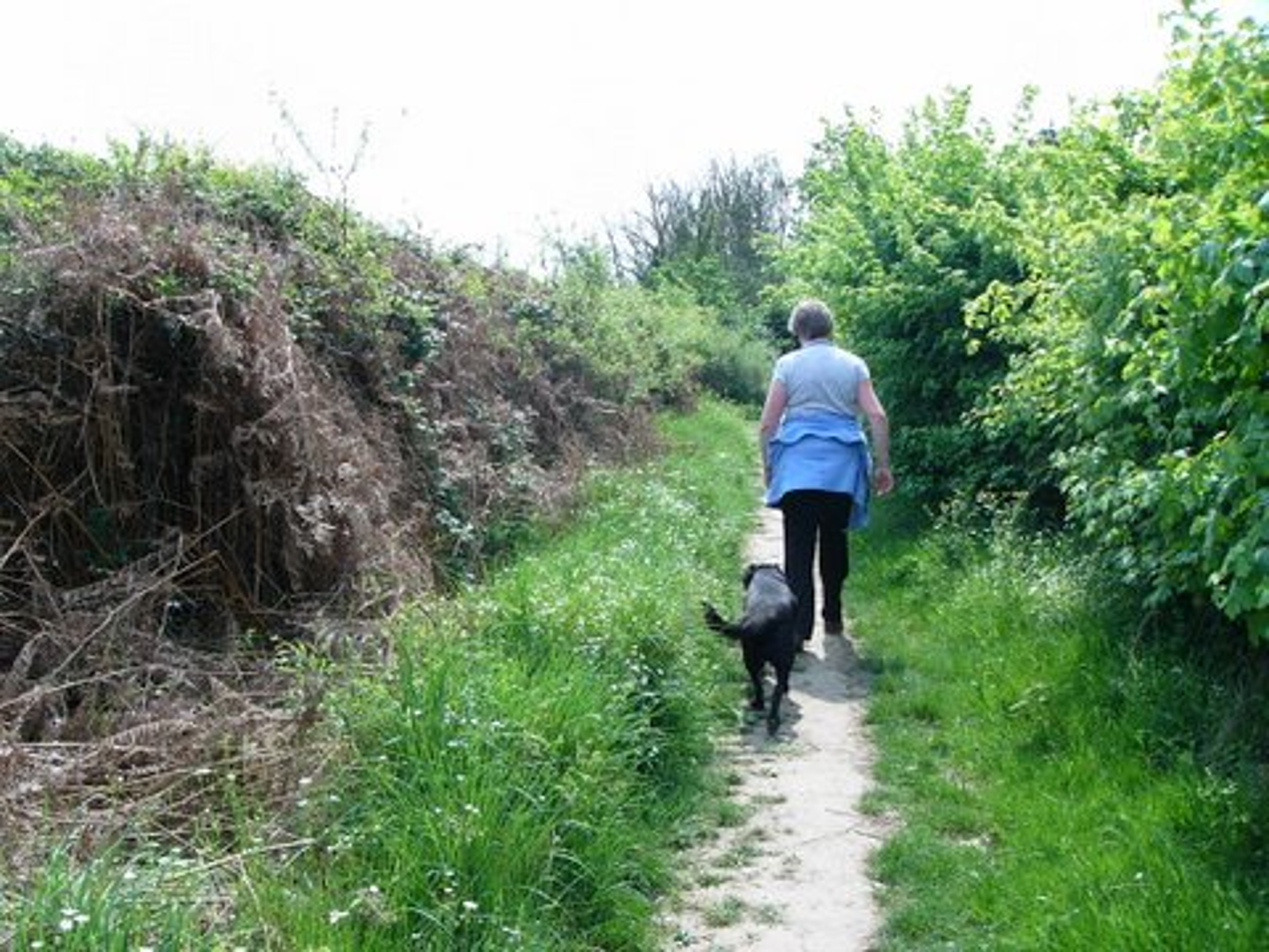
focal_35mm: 36
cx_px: 634
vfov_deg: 39.7
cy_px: 476
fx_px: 1320
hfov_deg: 51.4
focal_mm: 6
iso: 50
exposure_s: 1/250
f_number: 4
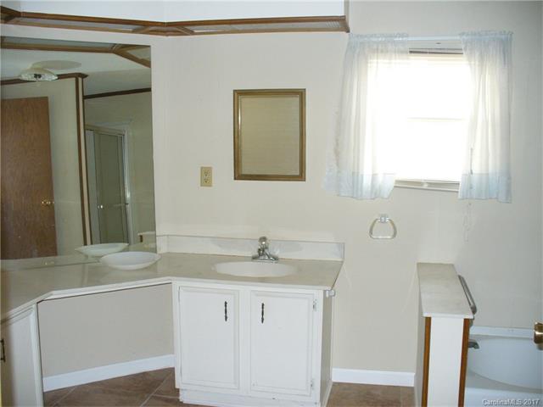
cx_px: 272
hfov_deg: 50.1
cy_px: 204
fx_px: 580
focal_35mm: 37
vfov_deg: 38.7
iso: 160
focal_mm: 6.1
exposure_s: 1/30
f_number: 2.8
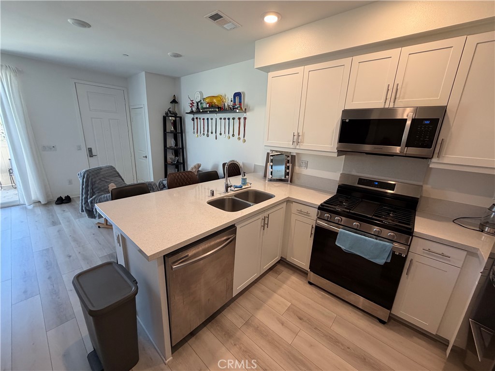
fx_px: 200
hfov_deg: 102.1
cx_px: 248
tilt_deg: -15.2
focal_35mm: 14
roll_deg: -0.8
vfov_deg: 85.7
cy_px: 186
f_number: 2.2
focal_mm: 2.22
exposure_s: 1/120
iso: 200
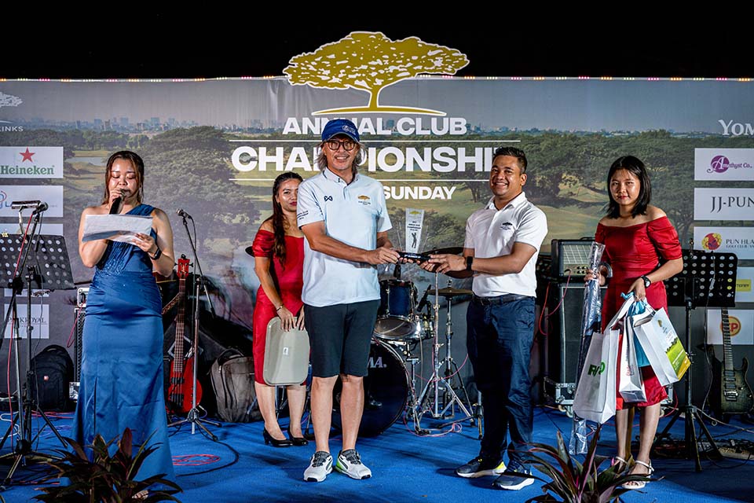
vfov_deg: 28.6
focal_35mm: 47
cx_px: 377
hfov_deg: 41.9
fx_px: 984
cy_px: 252
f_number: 4
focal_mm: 47
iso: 900
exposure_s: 1/200
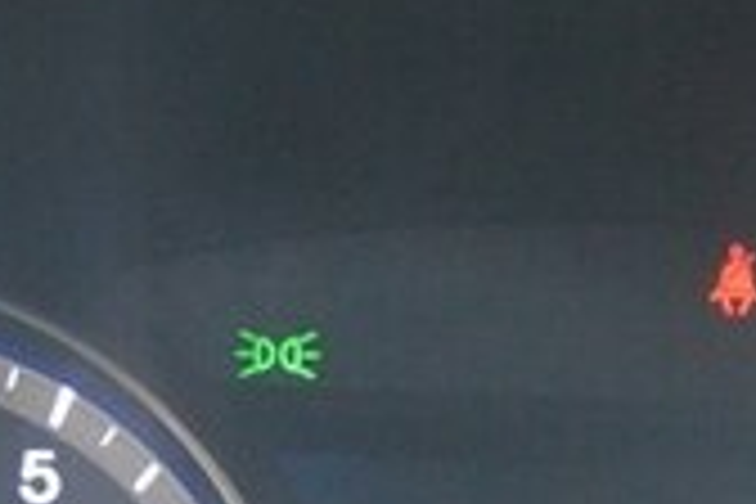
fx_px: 3213
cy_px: 785
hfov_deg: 13.3
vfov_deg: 8.7
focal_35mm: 153
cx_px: 630
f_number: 4
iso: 3200
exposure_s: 1/160
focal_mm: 26
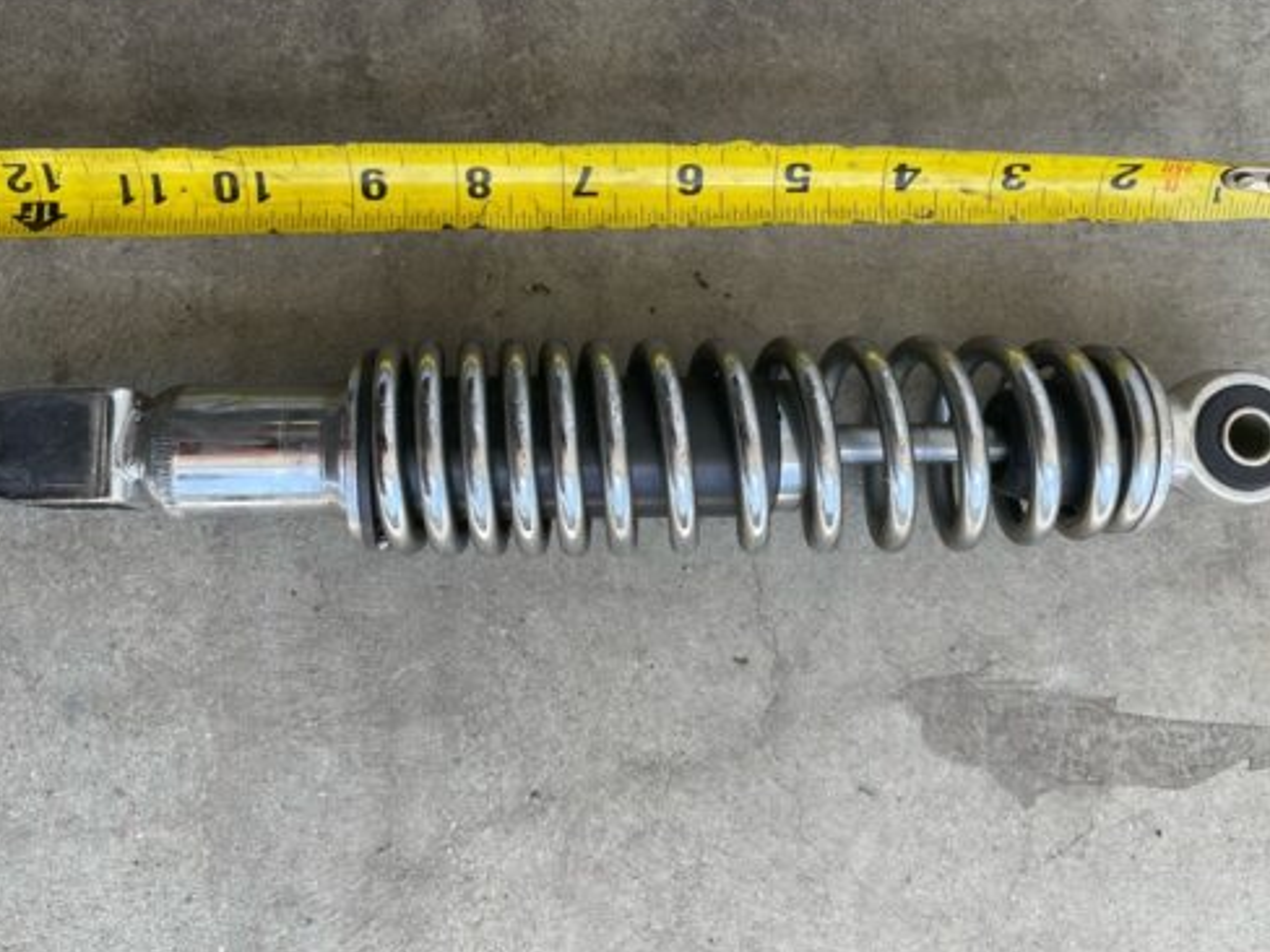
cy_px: 382
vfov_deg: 43.9
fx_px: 1174
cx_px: 599
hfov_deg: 56.8
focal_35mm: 32
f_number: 1.6
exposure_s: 1/440
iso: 32
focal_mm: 5.1
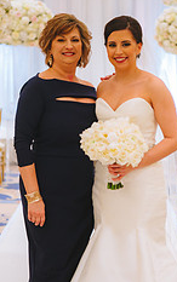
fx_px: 878
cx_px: 112
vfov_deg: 18.3
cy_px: 172
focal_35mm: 114
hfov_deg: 11.5
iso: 1600
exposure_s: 1/160
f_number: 2.8
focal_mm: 58
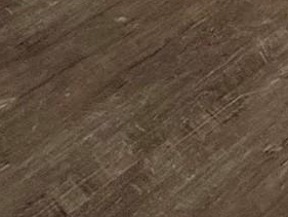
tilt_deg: -10.2
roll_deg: -0.1
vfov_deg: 9.4
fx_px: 849
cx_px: 770
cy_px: -531
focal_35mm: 102
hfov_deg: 12.6
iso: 80
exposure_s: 1/99
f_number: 2.2
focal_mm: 2.22
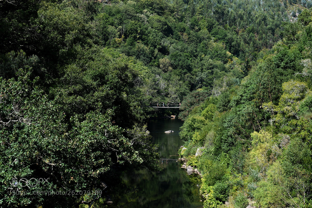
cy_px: 104
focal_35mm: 82
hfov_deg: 24.6
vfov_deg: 16.6
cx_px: 156
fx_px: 715
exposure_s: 1/200
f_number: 7.1
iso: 100
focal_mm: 55
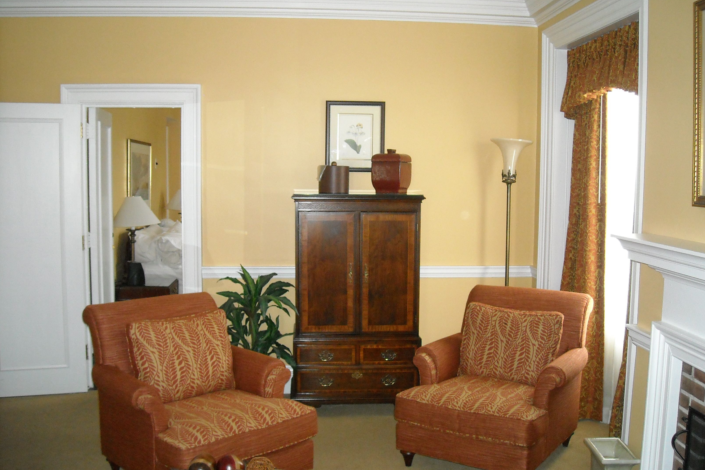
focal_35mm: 37
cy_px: 234
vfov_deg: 35.9
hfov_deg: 51.9
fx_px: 725
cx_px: 354
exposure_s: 1/60
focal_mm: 5.7
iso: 400
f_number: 2.8
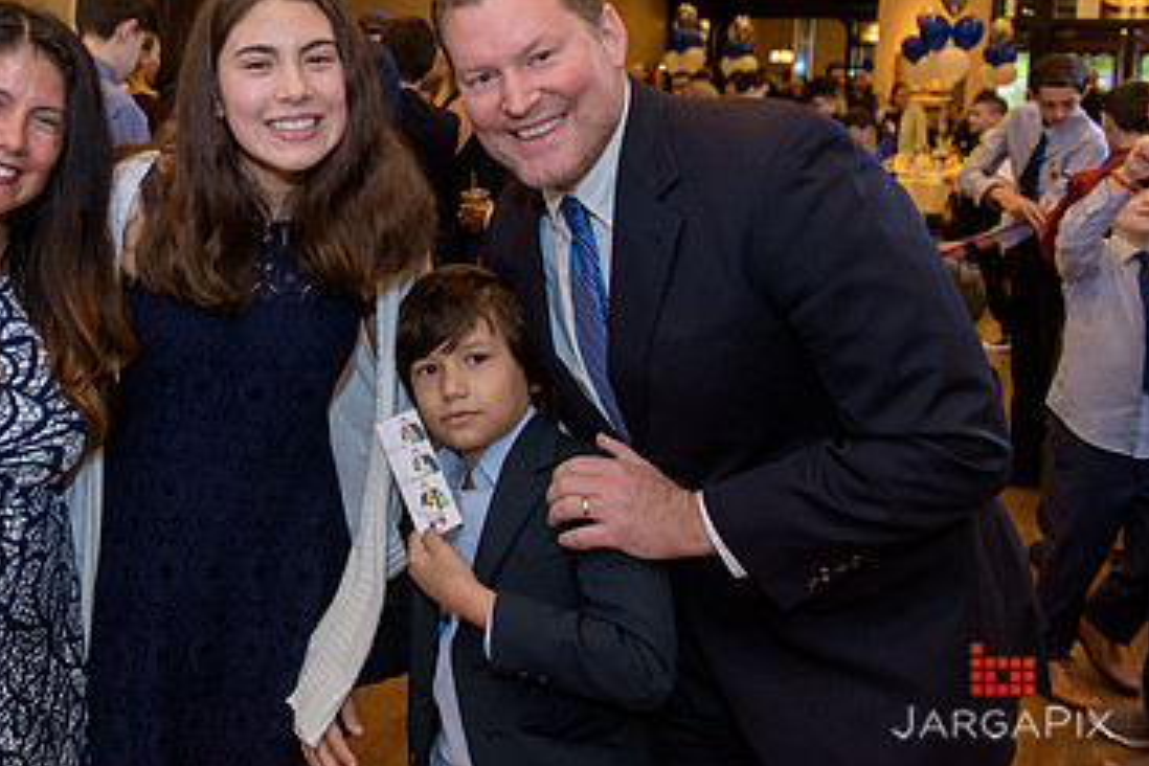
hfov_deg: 48.7
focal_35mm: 38
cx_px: 283
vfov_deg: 34.4
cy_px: 199
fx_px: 1213
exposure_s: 1/125
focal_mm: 24
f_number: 3.2
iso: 1600
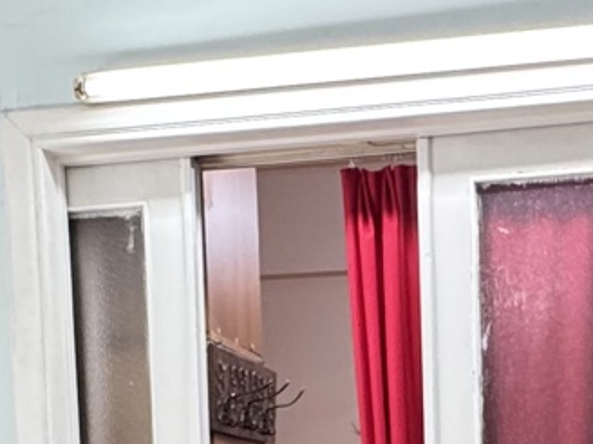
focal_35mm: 82
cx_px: 367
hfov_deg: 23.8
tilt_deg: -5.8
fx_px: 1405
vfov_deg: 16.3
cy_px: 682
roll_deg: +2.0
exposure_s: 1/50
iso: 250
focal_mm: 2.22
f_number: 2.2
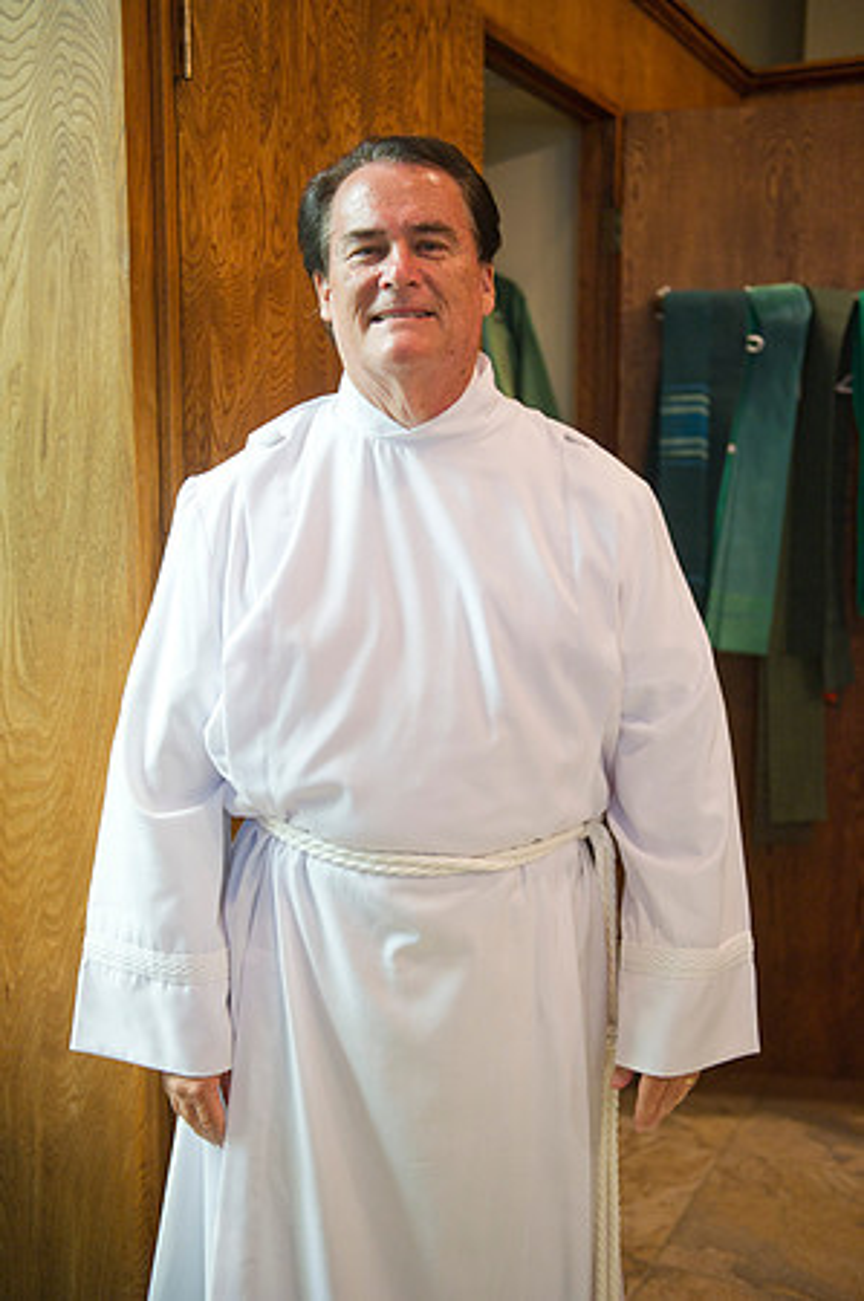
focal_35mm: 44
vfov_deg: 44.5
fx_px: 1588
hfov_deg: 30.4
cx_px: 432
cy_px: 650
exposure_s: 1/100
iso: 2000
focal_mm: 44
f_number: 2.8
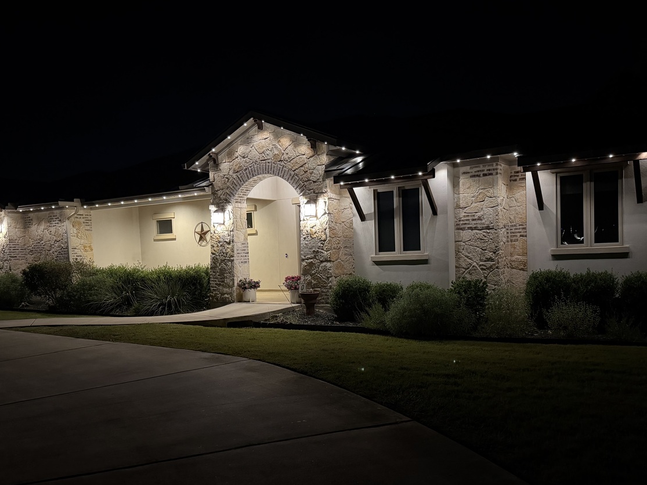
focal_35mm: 31
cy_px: 287
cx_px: 335
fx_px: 579
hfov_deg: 58.3
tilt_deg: -3.4
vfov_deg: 45.2
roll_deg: +2.2
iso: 1600
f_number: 1.78
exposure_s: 1/24
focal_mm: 6.76
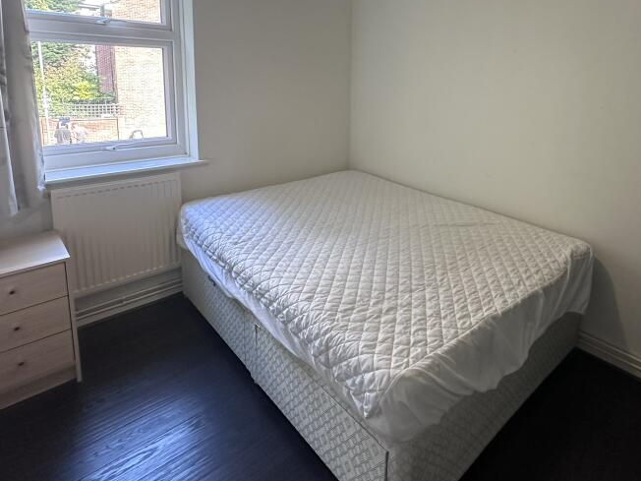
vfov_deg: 58.6
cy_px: 134
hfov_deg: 75.3
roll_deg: -2.9
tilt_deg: -8.9
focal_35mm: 22
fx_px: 407
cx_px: 393
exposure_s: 1/100
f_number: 2.2
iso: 200
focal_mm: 2.22
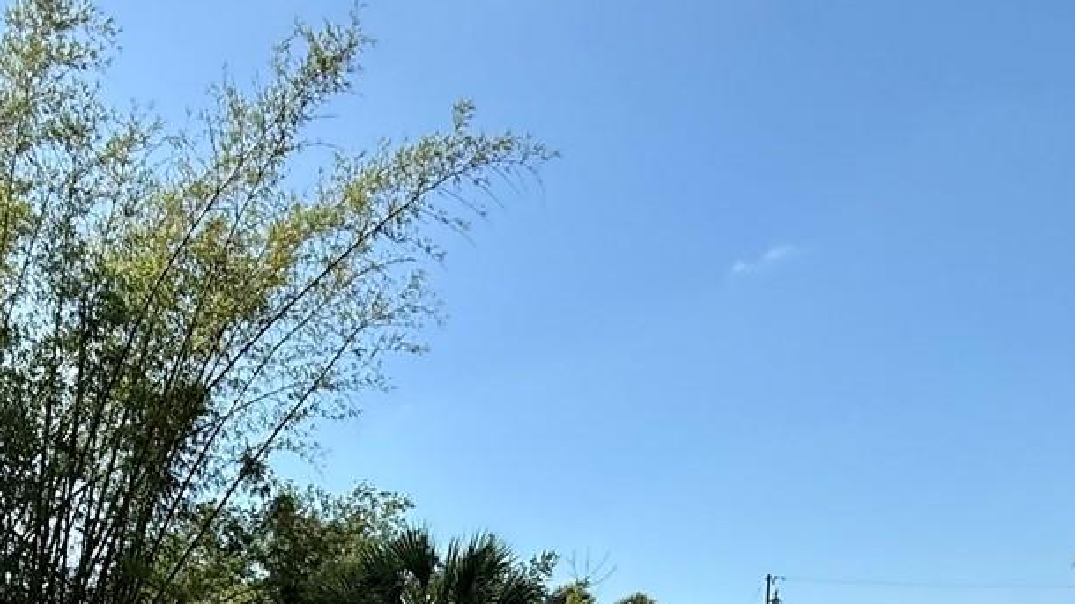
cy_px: 969
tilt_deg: -5.9
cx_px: 194
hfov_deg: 47.3
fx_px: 1140
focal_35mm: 40
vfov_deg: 22.6
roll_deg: -0.4
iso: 50
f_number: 2.2
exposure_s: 1/1105
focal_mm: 2.22
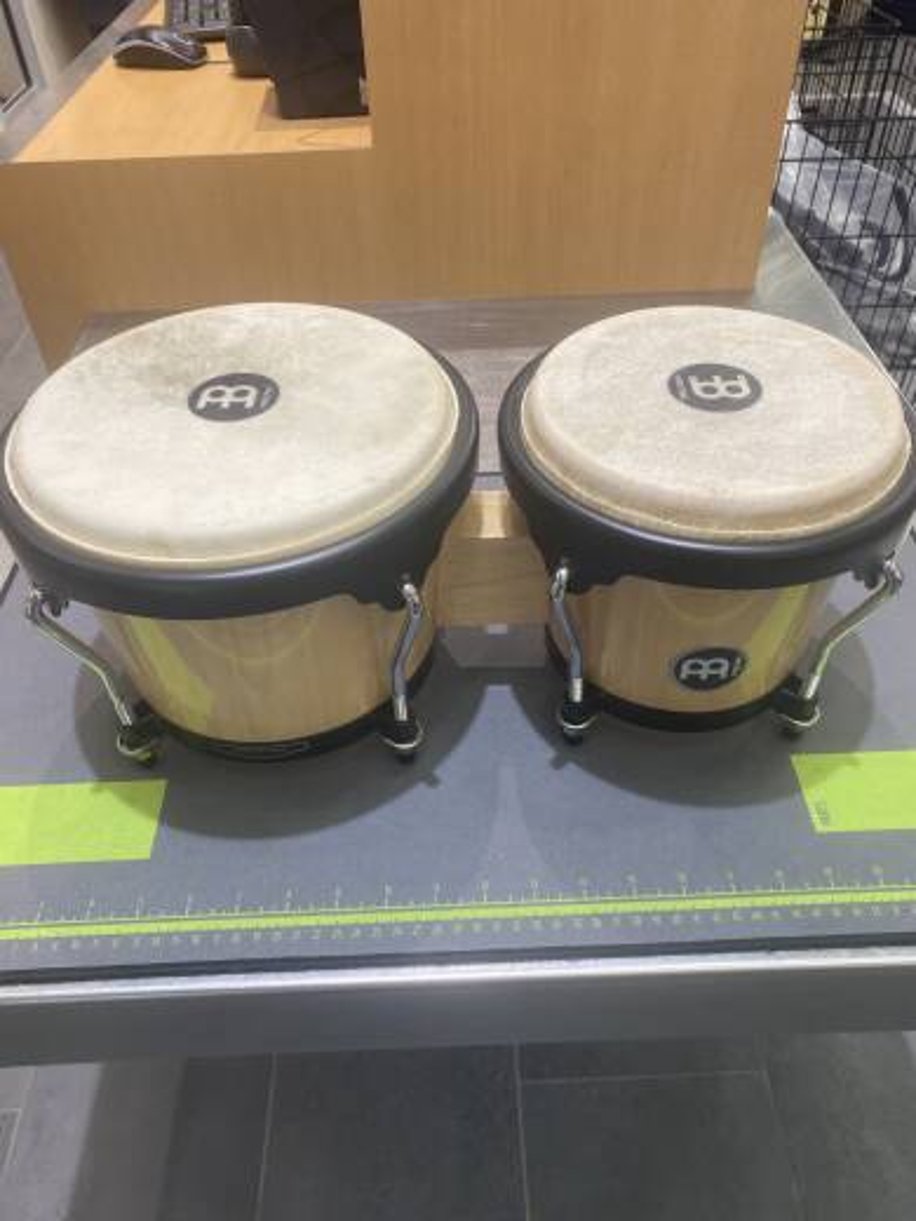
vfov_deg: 67.3
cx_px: 458
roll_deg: +2.6
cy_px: 610
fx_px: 917
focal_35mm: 26
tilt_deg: -43.1
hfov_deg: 53.1
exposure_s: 1/60
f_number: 1.8
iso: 64
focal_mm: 4.25
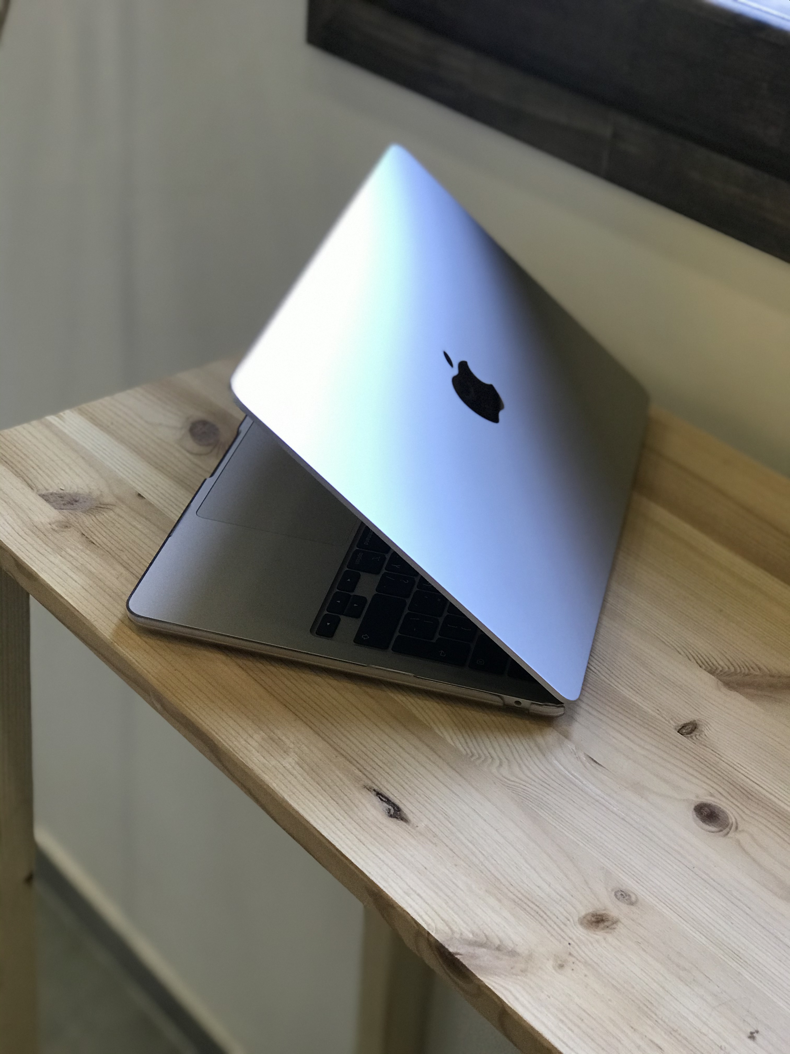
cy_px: 527
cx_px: 395
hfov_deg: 25.7
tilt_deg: -31.7
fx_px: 1734
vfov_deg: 33.8
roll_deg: -4.3
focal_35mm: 57
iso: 80
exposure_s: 1/50
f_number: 2.8
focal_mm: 6.6
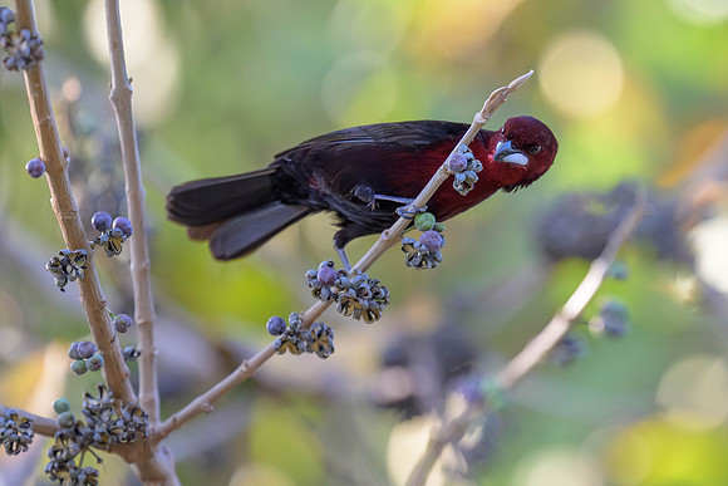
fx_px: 21177
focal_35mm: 1047
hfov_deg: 2.0
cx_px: 581
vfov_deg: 1.3
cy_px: 190
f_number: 4
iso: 2200
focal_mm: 560
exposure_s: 1/1250
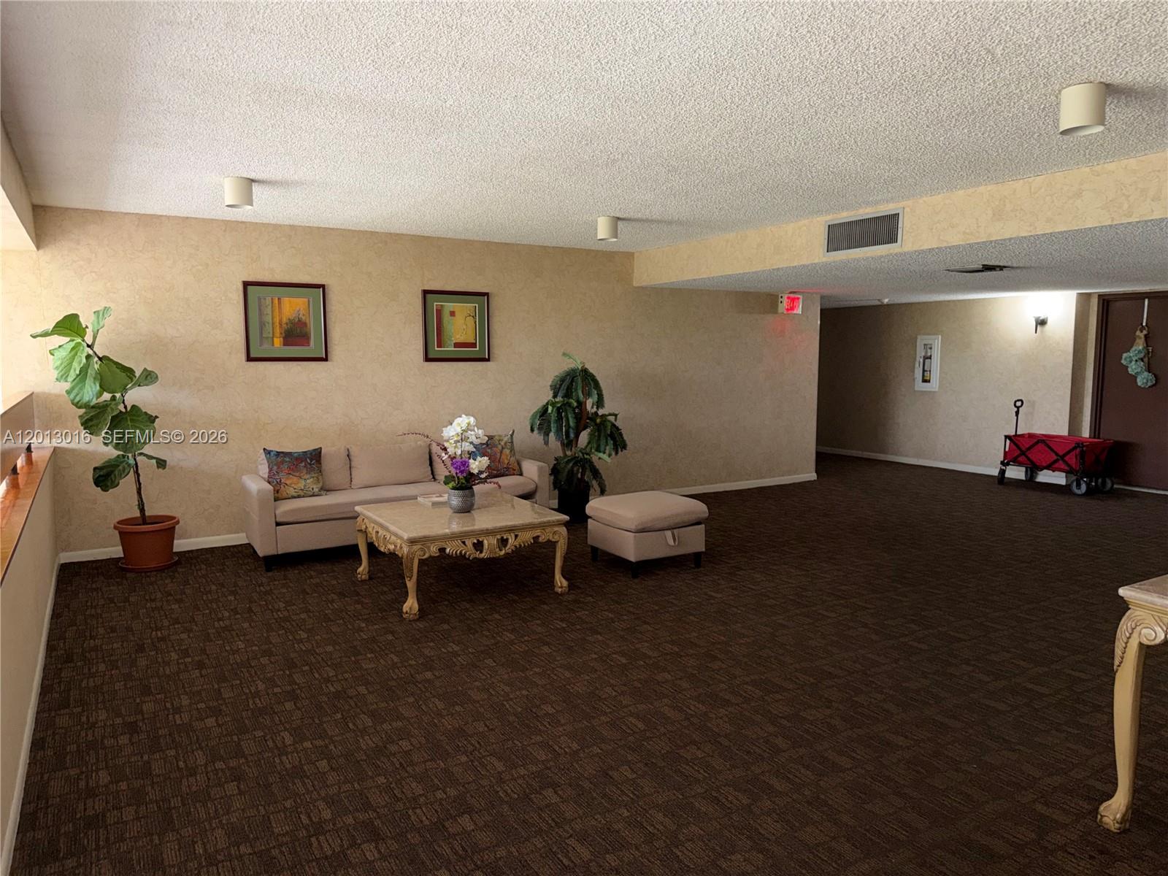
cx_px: 584
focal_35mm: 24
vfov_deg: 56.8
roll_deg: -0.2
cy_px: 438
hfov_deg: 71.6
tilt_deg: -6.3
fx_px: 810
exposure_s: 1/15
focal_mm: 6.76
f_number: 1.78
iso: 100
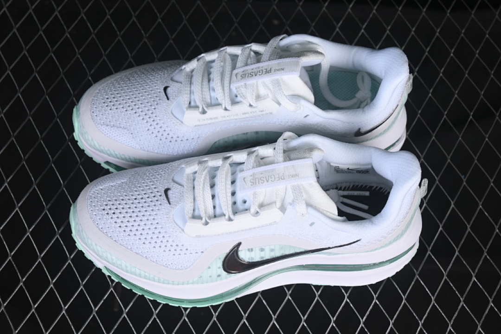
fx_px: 1044
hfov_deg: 27.0
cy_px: 167
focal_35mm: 75
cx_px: 250
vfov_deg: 18.2
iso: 160
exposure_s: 1/60
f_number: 8
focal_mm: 50
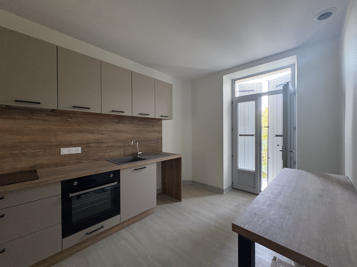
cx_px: 178
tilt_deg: -0.5
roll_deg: +1.3
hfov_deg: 102.1
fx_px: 144
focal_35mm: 14
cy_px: 134
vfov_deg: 85.7
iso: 500
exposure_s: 1/60
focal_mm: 2.22
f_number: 2.2
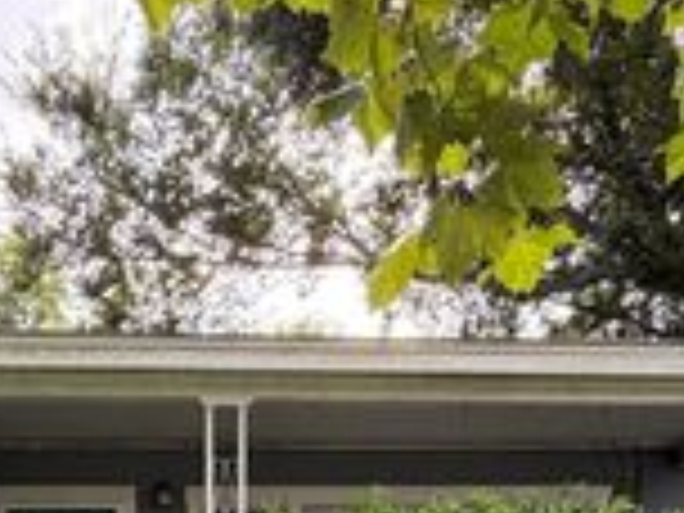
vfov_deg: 26.0
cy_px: 700
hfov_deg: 38.7
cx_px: 86
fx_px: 909
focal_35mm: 46
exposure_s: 1/121
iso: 80
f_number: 2.2
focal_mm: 2.22
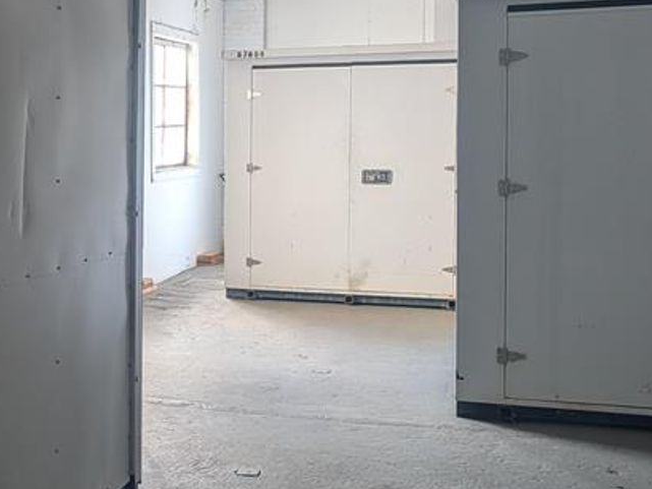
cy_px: 201
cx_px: -6
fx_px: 1130
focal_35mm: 60
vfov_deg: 24.4
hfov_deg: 29.9
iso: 122
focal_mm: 6.9
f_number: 1.68
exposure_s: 1/85.3
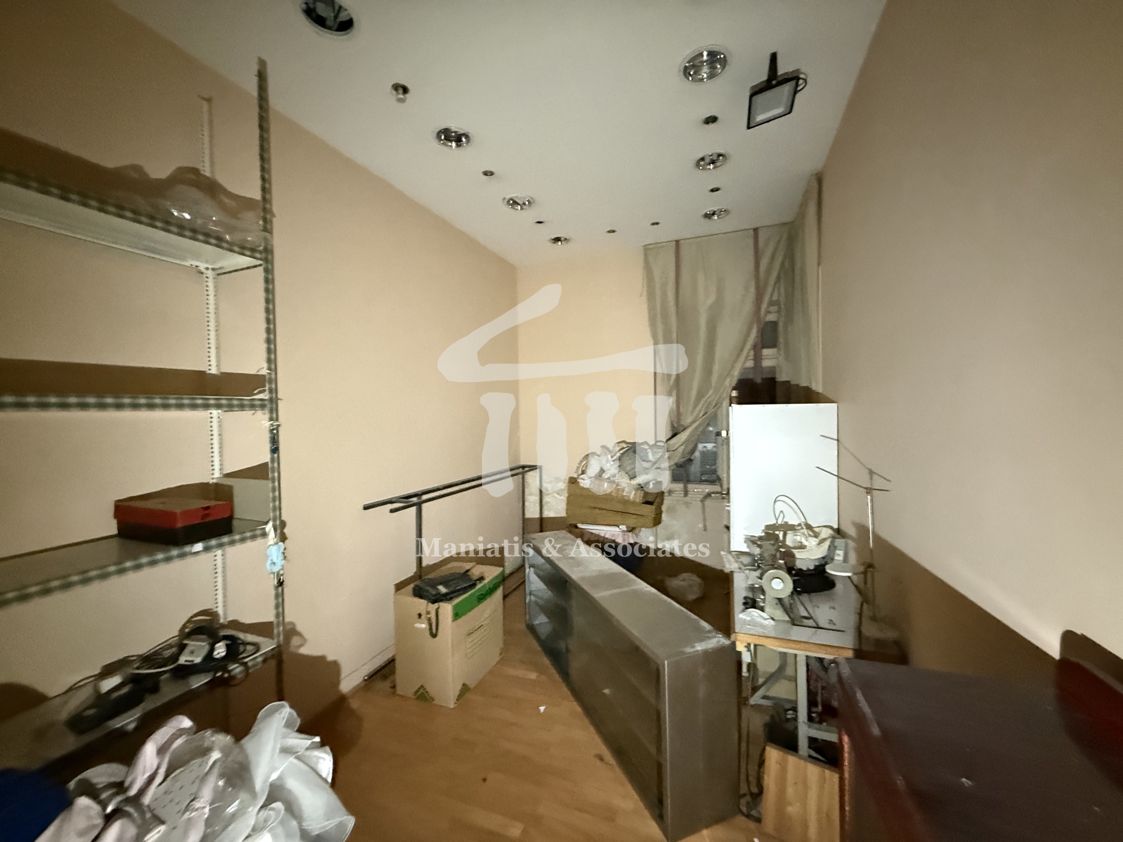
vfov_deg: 85.7
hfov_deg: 102.1
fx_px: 454
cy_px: 421
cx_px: 562
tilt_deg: -4.2
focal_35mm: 14
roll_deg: +1.0
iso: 1600
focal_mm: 2.22
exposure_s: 1/48
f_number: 2.2
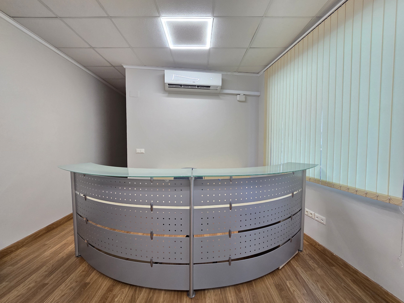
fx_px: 152
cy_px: 152
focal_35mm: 13
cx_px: 202
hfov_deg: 106.2
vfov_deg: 89.9
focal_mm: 2.2
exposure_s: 1/50
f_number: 2.2
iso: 160
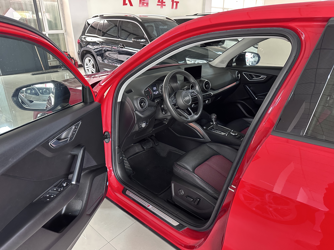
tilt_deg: -23.3
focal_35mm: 24
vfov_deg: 56.8
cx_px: 167
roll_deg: +0.0
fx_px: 232
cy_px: 125
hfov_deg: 71.6
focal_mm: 6.86
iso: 400
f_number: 1.78
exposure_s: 1/60
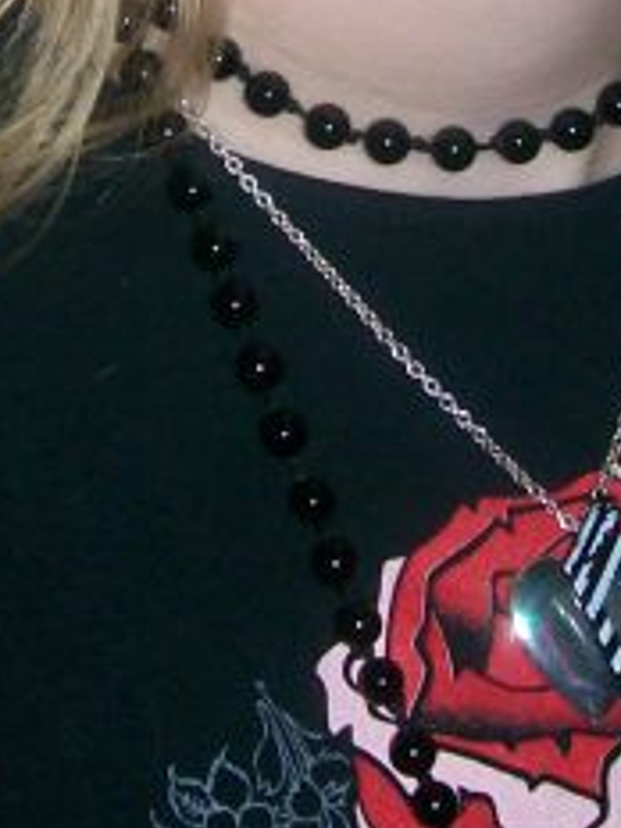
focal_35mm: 124
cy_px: -357
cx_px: 218
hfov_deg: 11.9
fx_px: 2966
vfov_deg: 14.9
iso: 80
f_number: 2.7
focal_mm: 6
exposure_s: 1/64
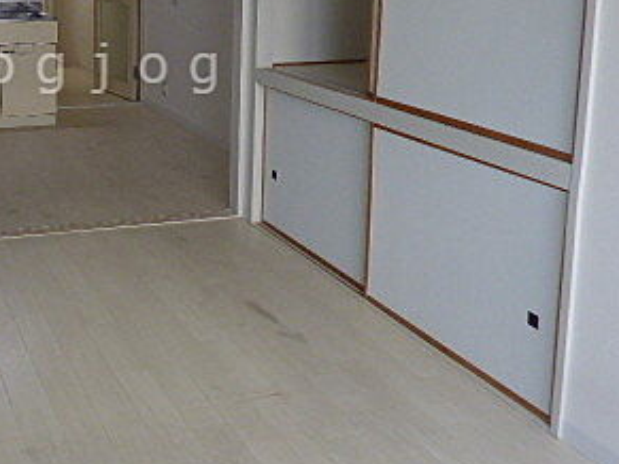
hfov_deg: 40.3
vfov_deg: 31.7
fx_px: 786
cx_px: 83
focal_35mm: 44
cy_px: 68
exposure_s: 1/60
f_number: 2.8
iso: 200
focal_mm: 3.58
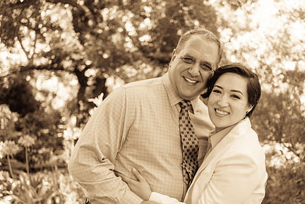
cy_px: 133
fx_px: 398
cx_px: 179
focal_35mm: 47
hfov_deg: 41.8
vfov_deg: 28.5
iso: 160
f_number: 2.2
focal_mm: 35
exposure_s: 1/320
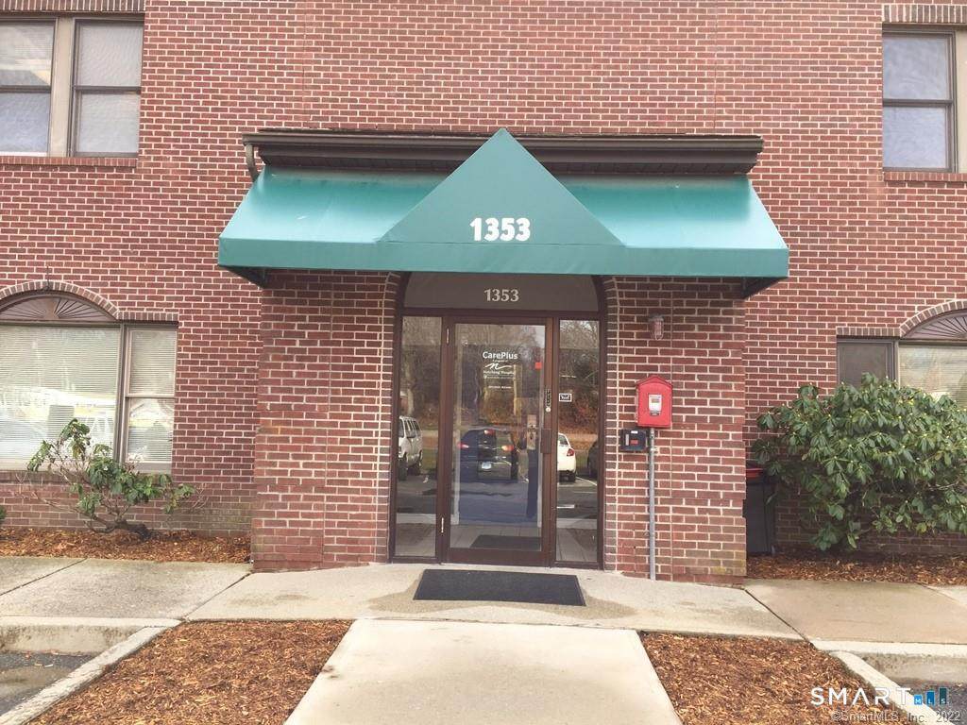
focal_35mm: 29
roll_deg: -2.1
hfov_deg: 61.7
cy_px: 362
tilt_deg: +3.8
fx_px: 810
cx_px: 484
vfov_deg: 48.2
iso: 32
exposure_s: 1/235
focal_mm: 4.15
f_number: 2.2
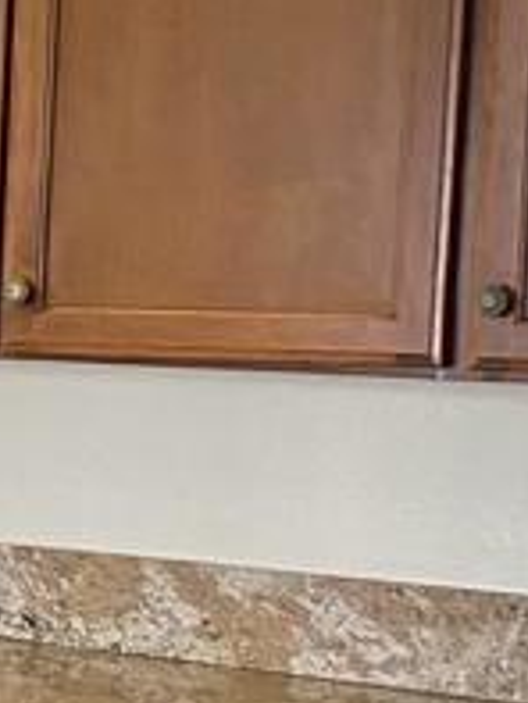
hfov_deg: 9.7
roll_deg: +0.3
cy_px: 614
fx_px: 2743
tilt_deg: -7.2
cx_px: -746
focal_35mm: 135
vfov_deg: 14.5
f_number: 1.8
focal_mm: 4.25
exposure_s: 1/60
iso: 125
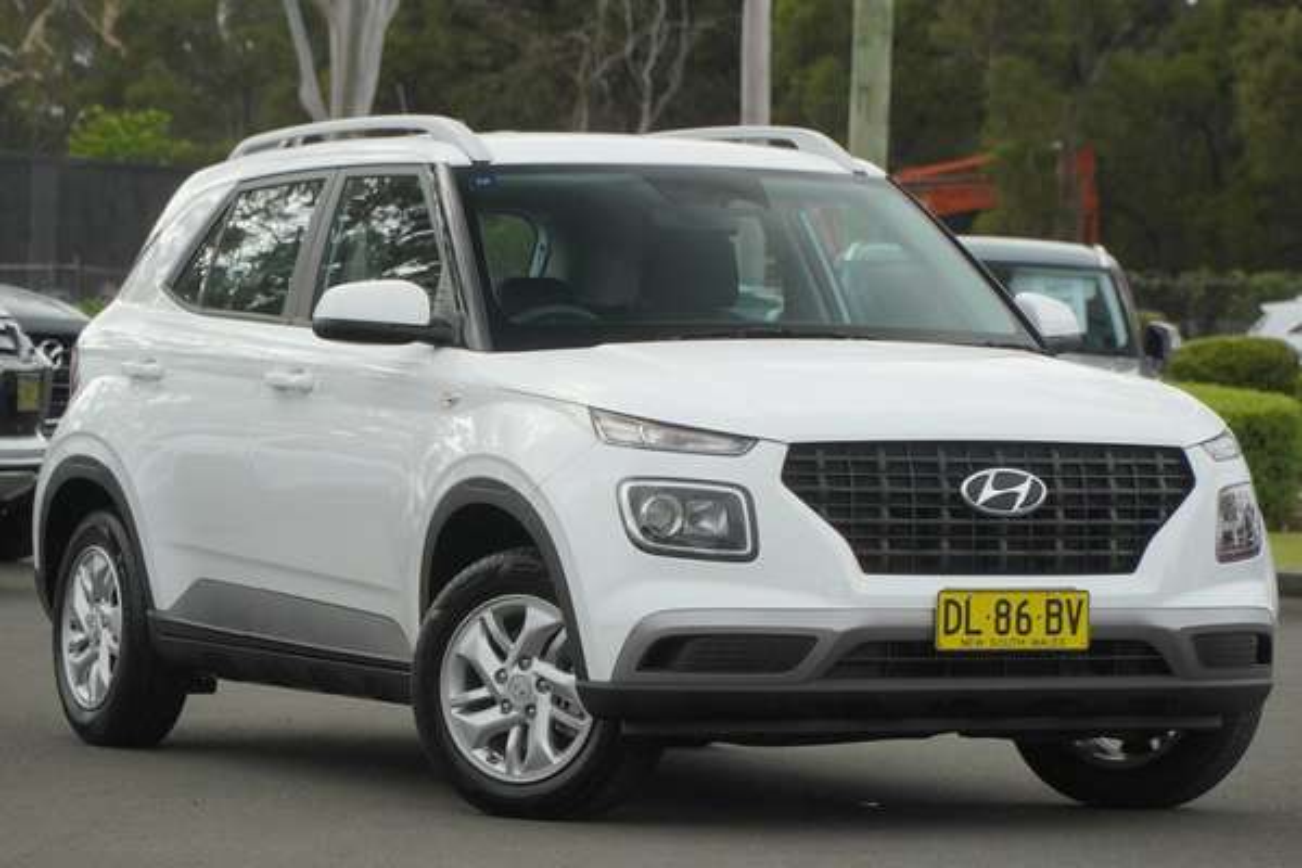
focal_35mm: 154
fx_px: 5587
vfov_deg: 8.9
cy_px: 434
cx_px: 651
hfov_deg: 13.3
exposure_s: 1/800
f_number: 7.1
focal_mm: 103
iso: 800
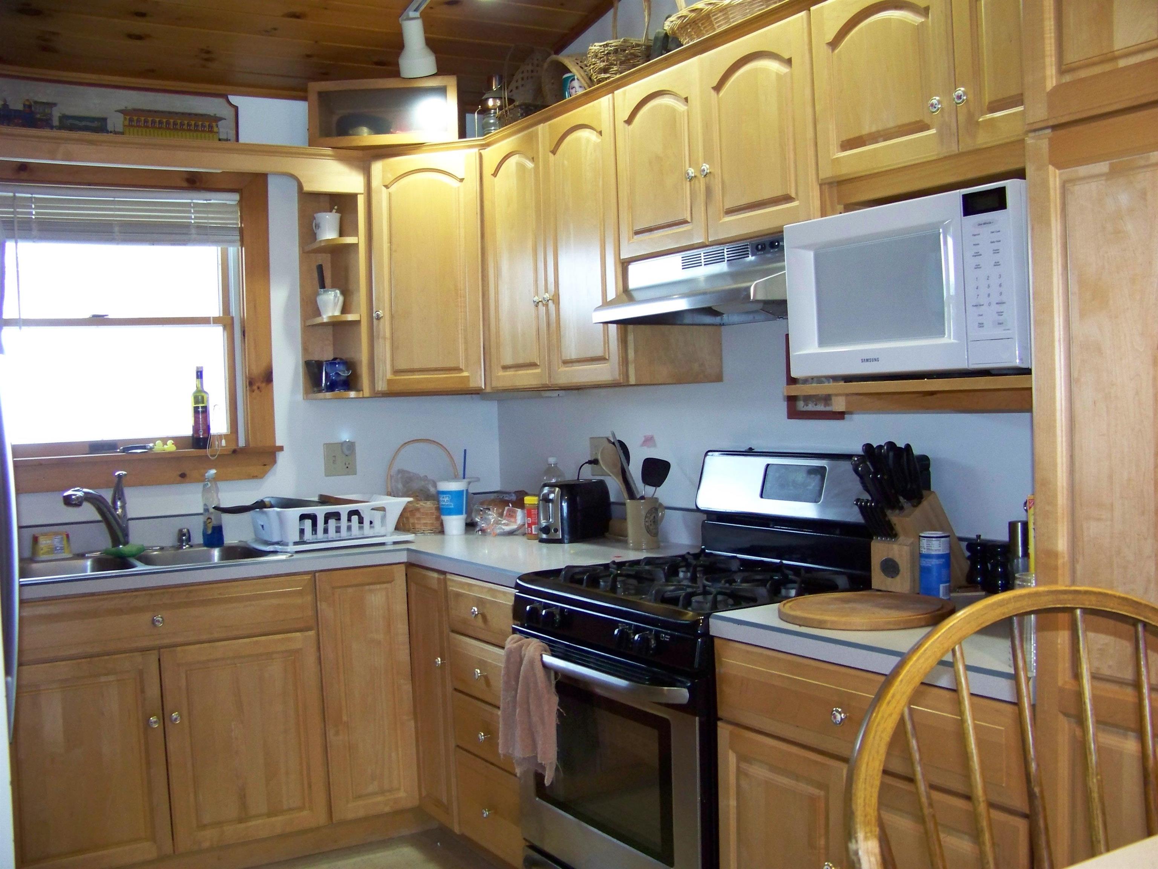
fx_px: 1204
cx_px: 579
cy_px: 434
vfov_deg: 39.7
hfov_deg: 51.4
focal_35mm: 36
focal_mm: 5.85
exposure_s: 1/30
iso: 200
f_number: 2.8
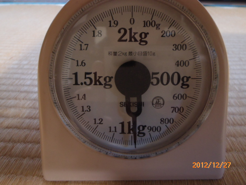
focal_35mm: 28
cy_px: 92
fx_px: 199
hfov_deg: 63.4
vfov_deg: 49.7
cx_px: 123
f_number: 3.5
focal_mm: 5
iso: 200
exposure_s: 1/4
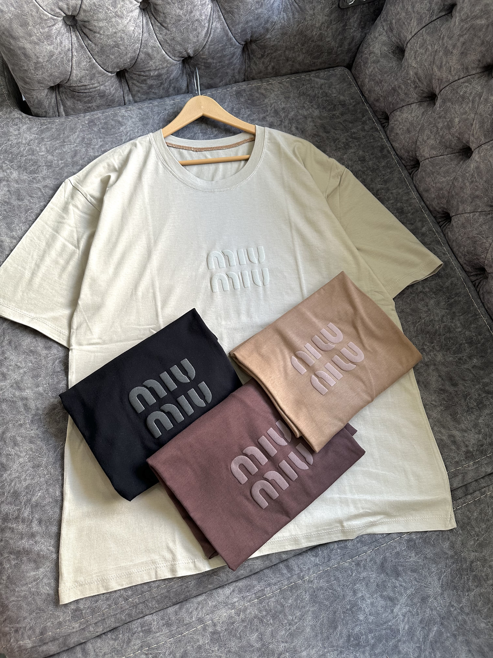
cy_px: 329
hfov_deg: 56.8
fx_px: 456
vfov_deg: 71.6
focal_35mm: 24
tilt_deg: -67.9
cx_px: 246
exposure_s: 1/100
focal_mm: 6.86
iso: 160
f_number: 1.78
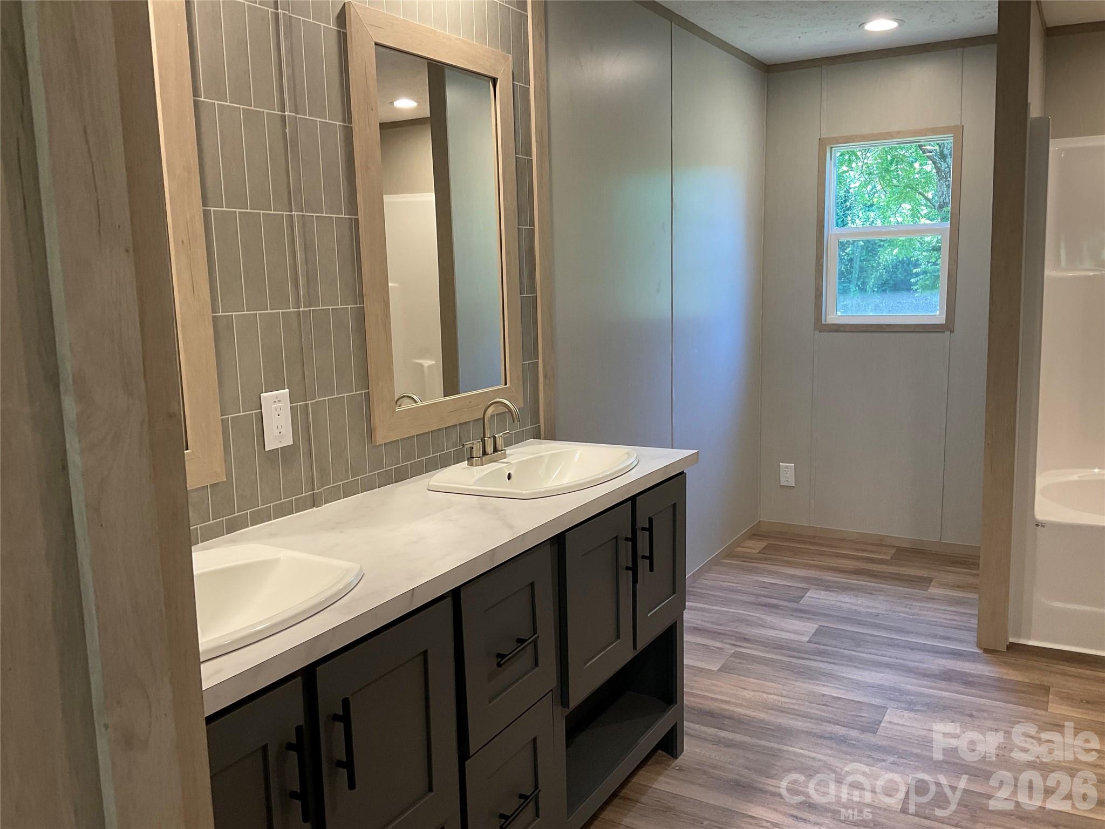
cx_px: 552
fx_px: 926
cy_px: 414
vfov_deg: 48.2
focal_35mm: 29
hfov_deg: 61.7
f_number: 1.8
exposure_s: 1/60
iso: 50
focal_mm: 3
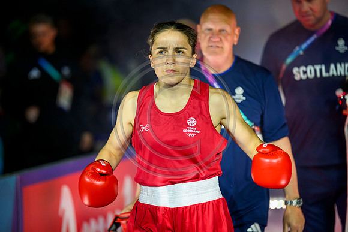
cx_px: 174
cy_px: 116
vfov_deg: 6.9
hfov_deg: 10.3
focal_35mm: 200
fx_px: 1934
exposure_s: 1/2000
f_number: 3.2
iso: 2500
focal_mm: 200
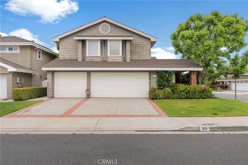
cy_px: 82
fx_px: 145
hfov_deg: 81.2
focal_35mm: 21
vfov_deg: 59.5
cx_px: 124
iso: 320
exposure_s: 1/400
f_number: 9
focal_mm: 21
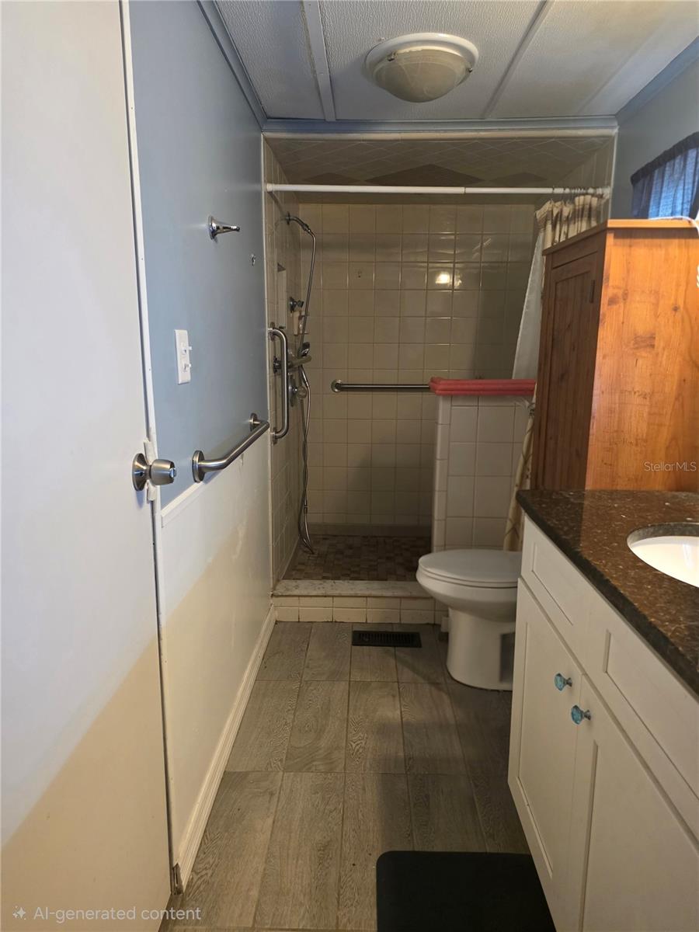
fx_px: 619
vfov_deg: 73.9
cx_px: 350
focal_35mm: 23
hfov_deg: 58.9
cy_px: 466
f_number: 1.7
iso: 800
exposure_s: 1/120
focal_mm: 6.25
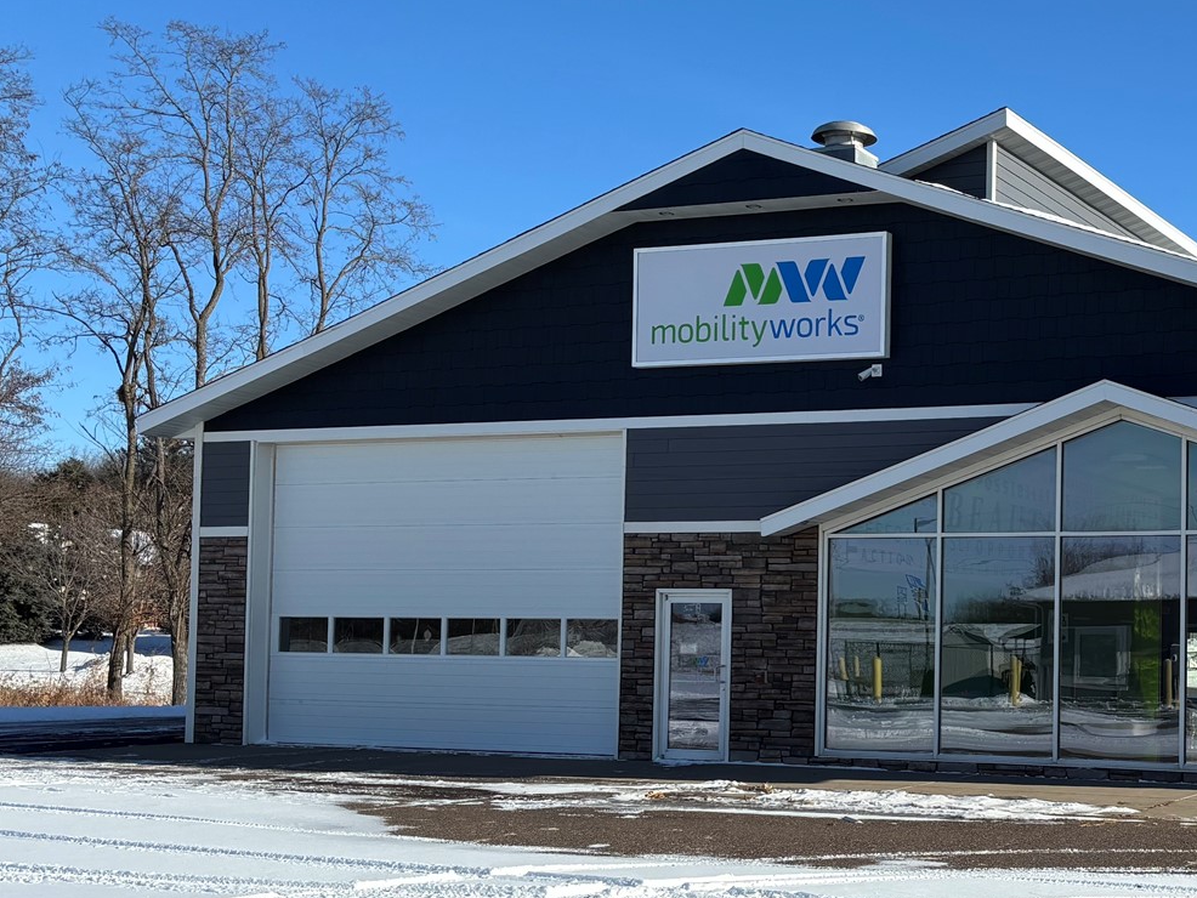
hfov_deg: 34.0
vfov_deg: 26.9
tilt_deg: +1.8
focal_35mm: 54
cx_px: 1027
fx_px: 1868
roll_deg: -0.8
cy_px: 574
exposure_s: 1/3205
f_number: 1.6
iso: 50
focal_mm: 5.96
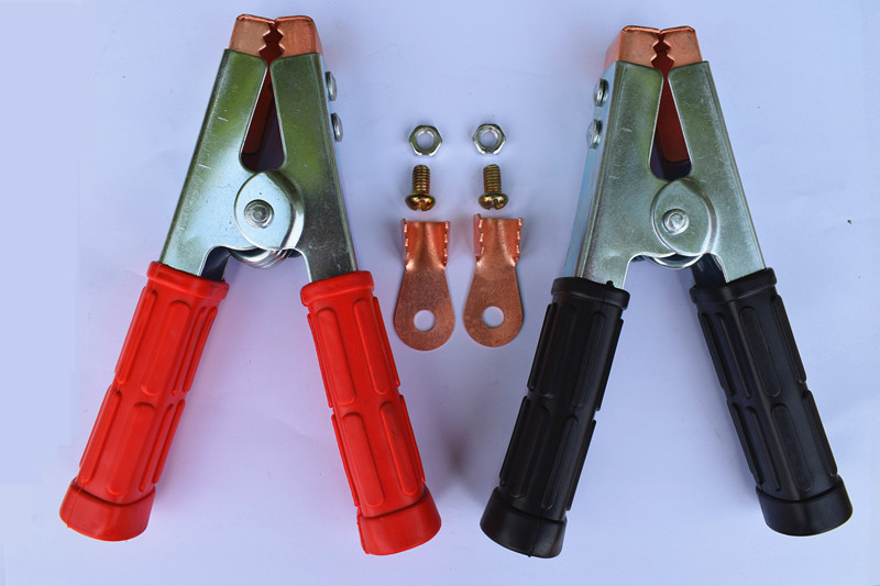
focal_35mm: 30
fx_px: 733
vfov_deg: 43.6
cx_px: 440
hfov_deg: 61.9
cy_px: 293
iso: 200
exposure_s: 1/320
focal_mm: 20
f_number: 9
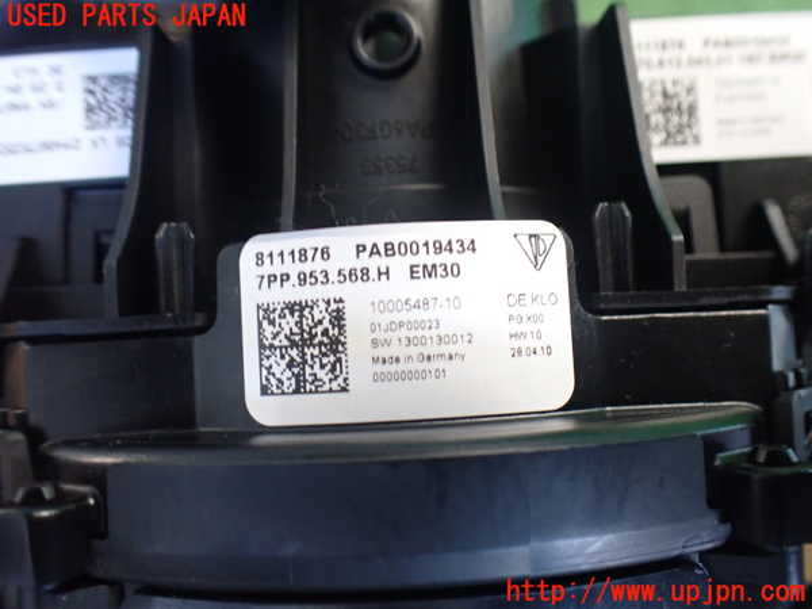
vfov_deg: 46.8
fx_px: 704
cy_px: 304
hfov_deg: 60.0
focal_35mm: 30
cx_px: 406
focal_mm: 5.4
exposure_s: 1/60
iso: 800
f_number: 2.3
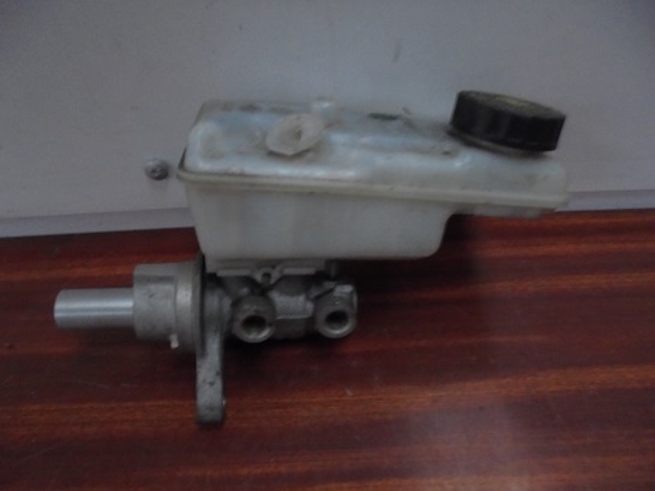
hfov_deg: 67.3
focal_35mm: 26
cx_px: 328
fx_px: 492
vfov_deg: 53.1
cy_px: 246
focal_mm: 4.6
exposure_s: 1/4
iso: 400
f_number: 3.5
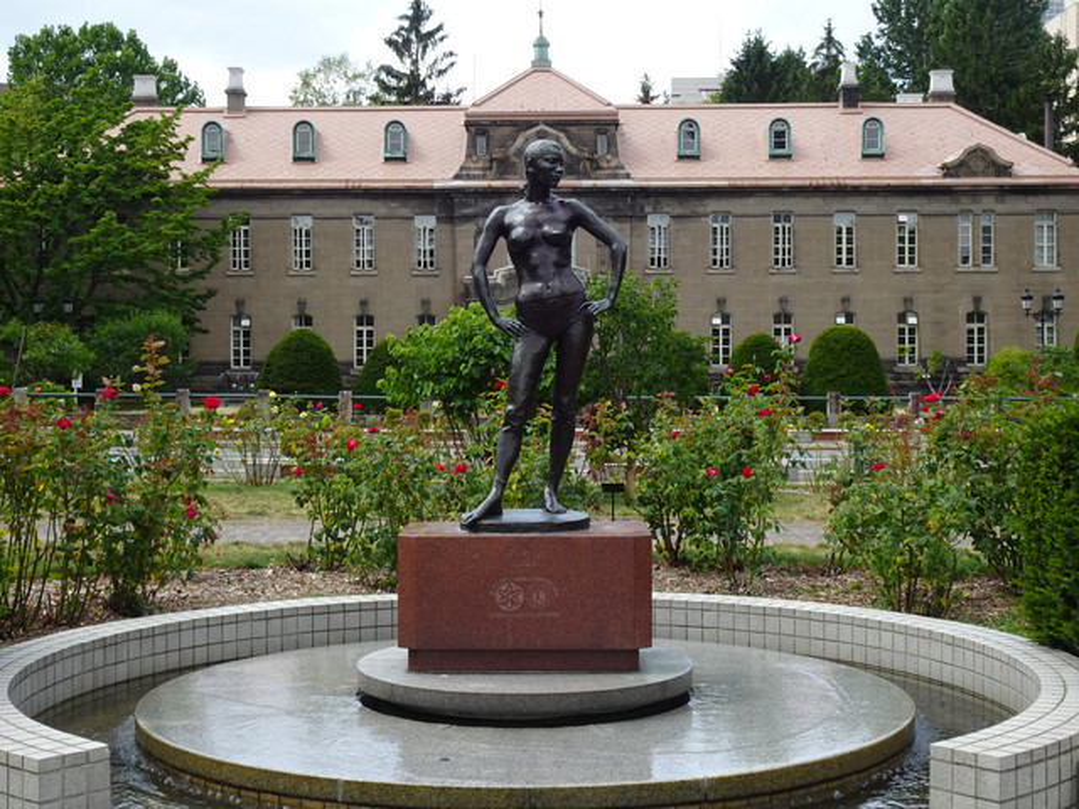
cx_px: 540
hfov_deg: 36.8
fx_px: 1621
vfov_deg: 28.0
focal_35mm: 52
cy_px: 404
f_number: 4.5
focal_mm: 8.35
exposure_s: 1/200
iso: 80
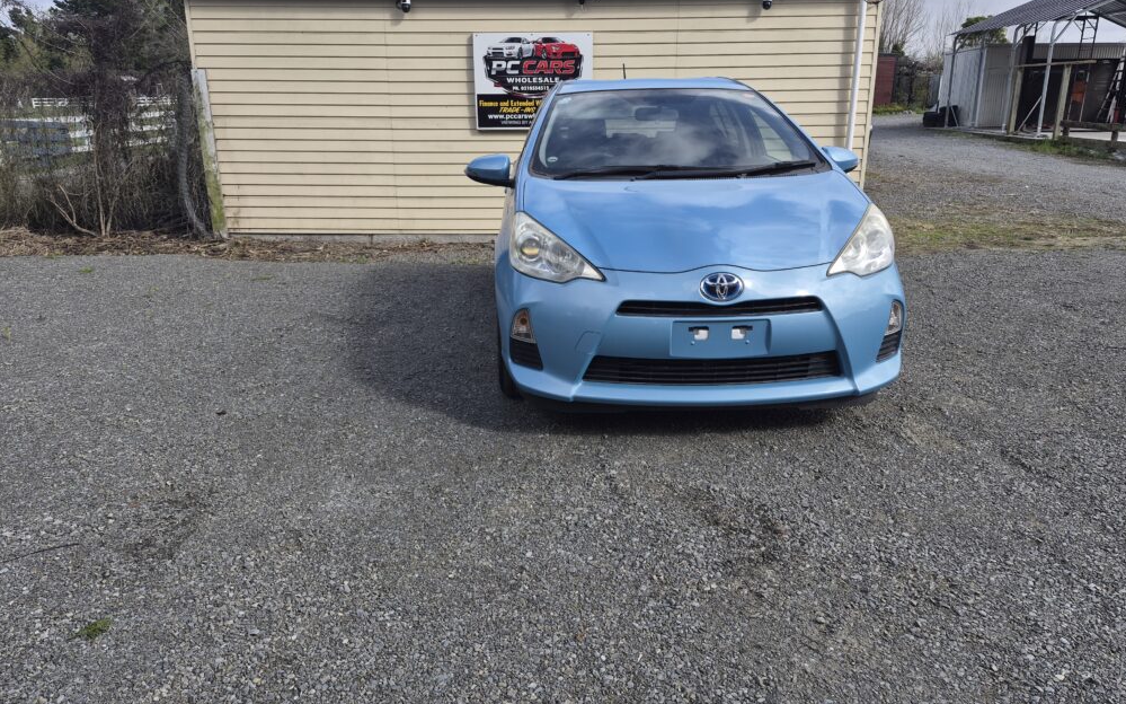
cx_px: 556
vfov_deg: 49.2
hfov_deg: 72.6
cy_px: 327
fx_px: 767
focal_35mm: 25
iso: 25
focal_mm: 5.4
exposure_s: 1/964
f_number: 1.8
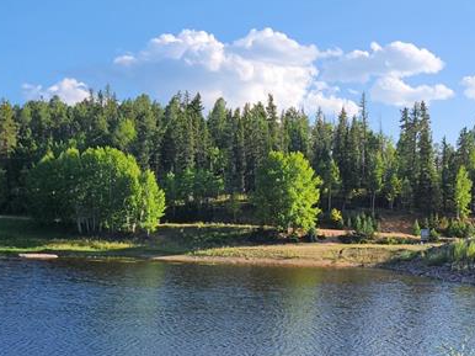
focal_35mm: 61
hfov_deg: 30.7
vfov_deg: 23.9
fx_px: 837
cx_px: 401
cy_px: 247
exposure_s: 1/1225
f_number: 1.8
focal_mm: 5.4
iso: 20
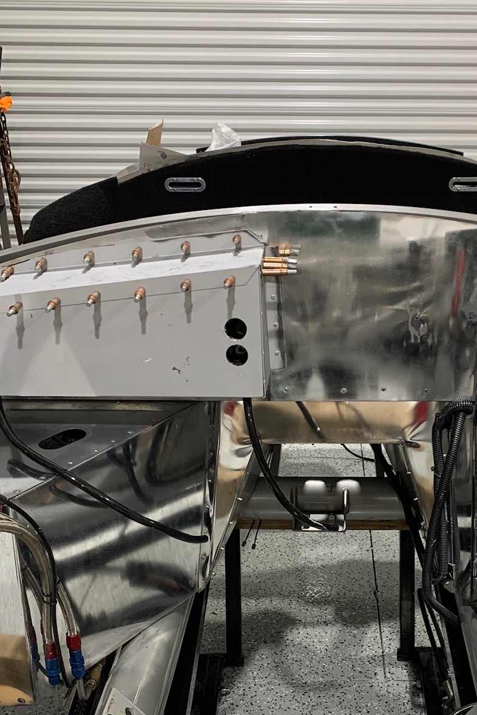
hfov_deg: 28.4
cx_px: 335
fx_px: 934
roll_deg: +0.7
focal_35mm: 47
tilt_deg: -26.3
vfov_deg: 40.8
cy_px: 527
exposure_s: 1/60
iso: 80
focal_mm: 4.25
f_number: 1.8
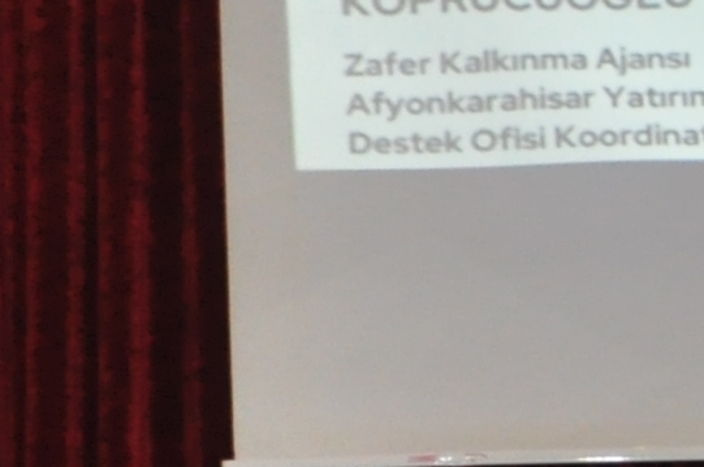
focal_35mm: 309
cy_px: 623
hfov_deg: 6.5
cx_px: 1385
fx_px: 6034
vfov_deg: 4.4
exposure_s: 1/60
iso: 800
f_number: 4
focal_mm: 26
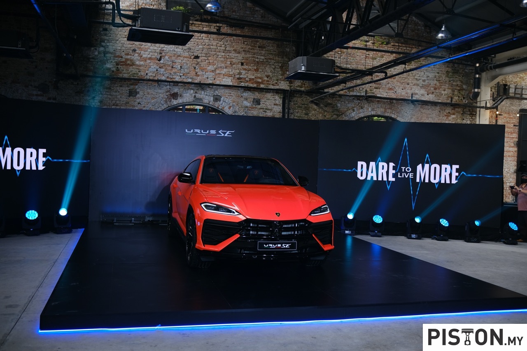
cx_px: 264
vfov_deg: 37.8
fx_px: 512
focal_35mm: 35
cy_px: 176
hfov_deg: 54.4
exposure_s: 1/160
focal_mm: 23
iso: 250
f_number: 2.5
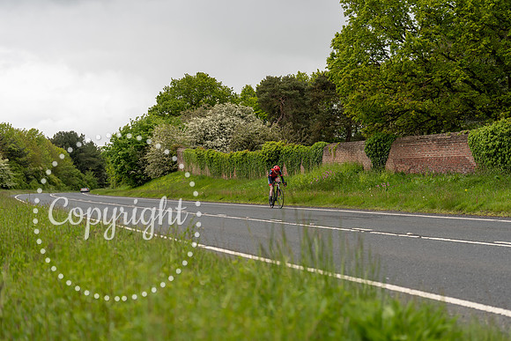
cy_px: 170
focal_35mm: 70
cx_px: 256
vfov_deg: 19.5
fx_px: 994
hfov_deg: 28.8
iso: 320
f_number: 3.5
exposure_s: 1/1000
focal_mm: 70
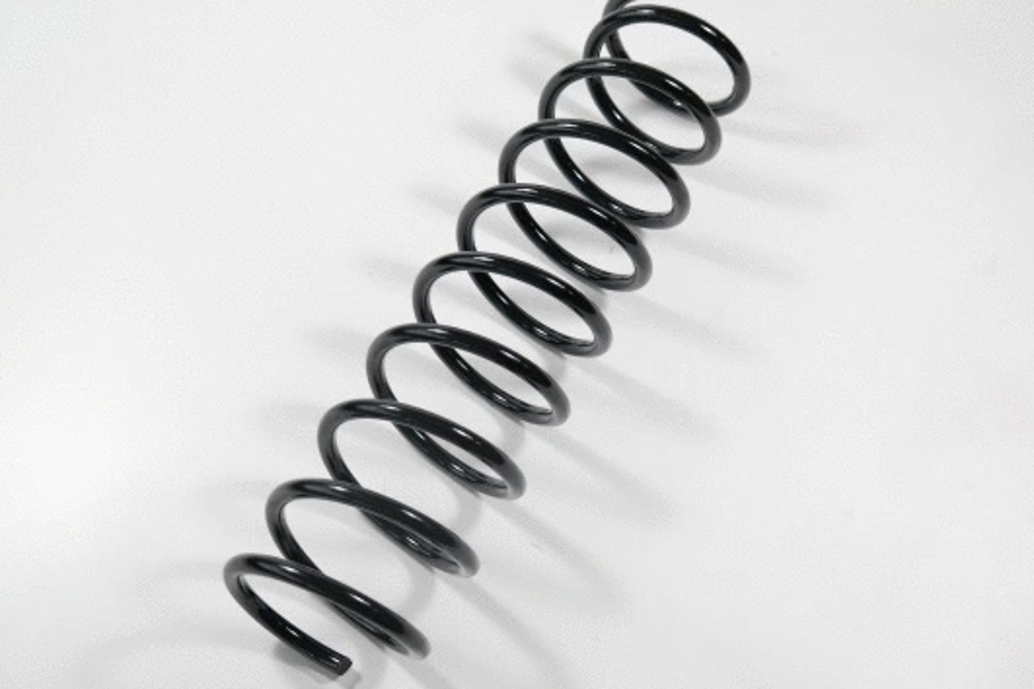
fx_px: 1493
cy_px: 339
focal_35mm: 52
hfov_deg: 38.2
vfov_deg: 26.0
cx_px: 522
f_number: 4.5
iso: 200
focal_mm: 30
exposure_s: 1/50
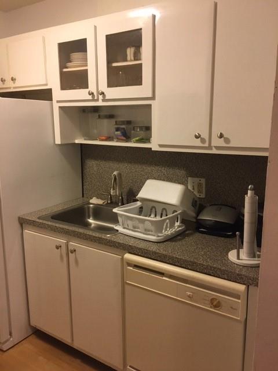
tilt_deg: -11.7
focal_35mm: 29
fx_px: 311
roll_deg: -1.3
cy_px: 186
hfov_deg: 48.2
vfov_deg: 61.7
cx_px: 139
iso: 160
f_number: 2.2
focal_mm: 4.15
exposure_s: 1/30
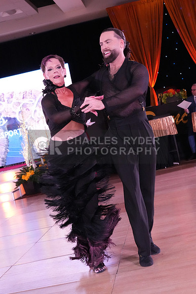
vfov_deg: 29.2
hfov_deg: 19.7
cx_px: 98
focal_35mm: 69
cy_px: 147
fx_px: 563
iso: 8000
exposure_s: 1/320
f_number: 7.1
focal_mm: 46
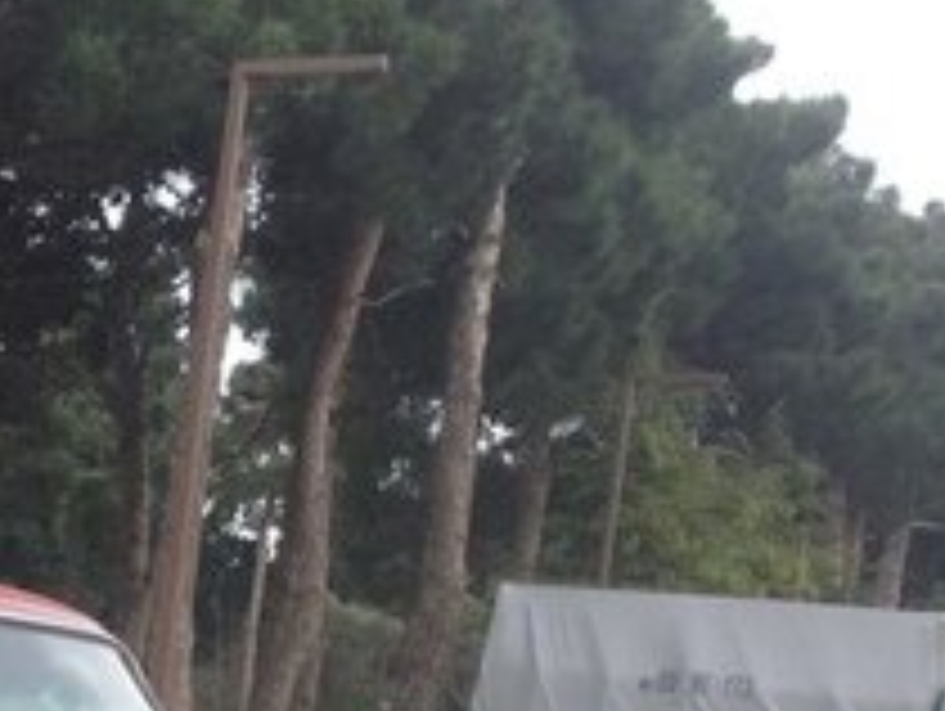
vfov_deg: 15.3
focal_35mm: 91
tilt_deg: -10.0
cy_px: 1006
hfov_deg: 18.9
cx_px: -468
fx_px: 2487
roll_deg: -4.0
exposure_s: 1/100
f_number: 2.2
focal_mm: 4.15
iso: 50
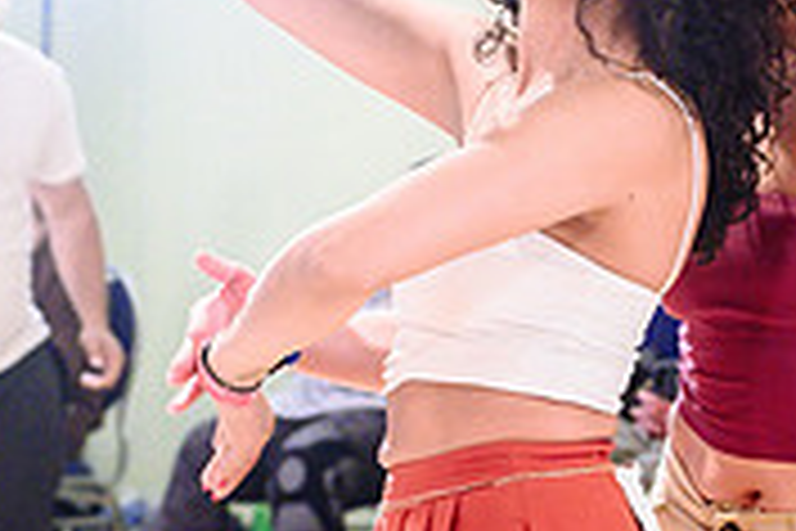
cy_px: 480
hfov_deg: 12.4
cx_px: 274
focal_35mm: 165
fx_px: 3648
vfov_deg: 8.3
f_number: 2
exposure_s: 1/250
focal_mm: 28
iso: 1250
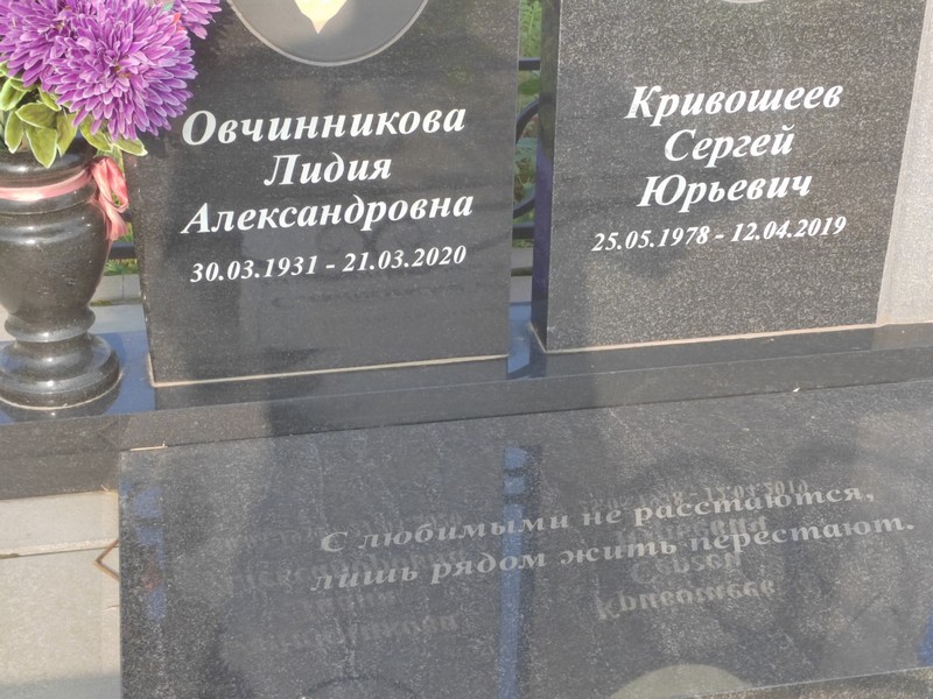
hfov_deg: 32.7
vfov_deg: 24.8
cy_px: 350
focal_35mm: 59
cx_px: 466
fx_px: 1590
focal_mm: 5.52
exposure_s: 1/420
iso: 100
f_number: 1.9
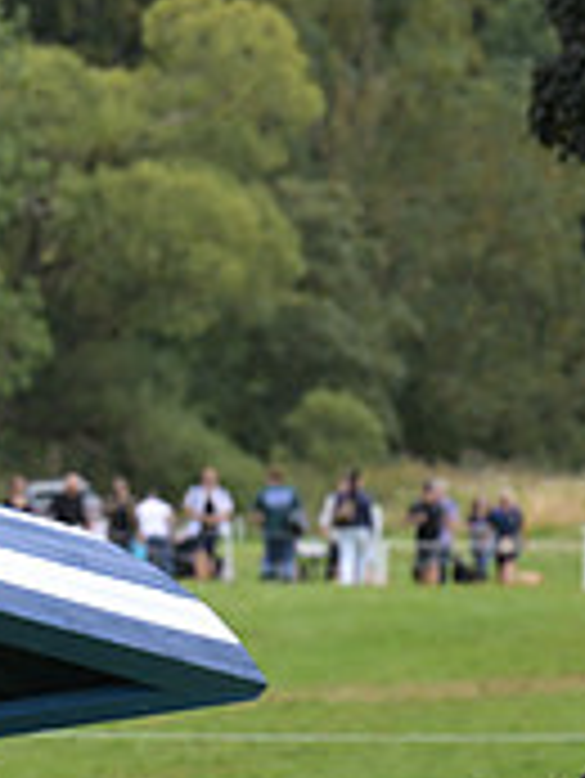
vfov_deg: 3.7
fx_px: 11995
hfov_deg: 2.8
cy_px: 816
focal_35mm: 533
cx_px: 1022
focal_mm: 165
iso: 800
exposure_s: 1/1250
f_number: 5.6
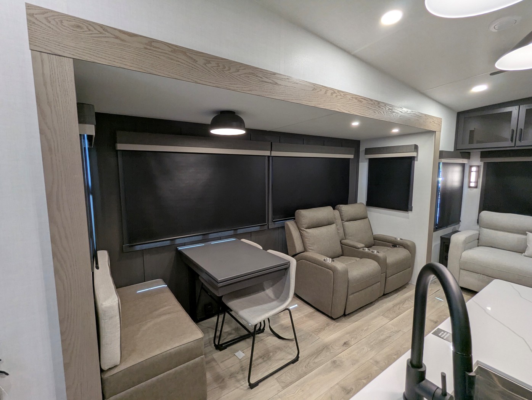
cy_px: 200
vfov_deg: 78.2
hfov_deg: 94.4
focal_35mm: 16
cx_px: 266
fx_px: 246
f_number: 2.2
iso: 108
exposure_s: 1/52.8
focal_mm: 2.35
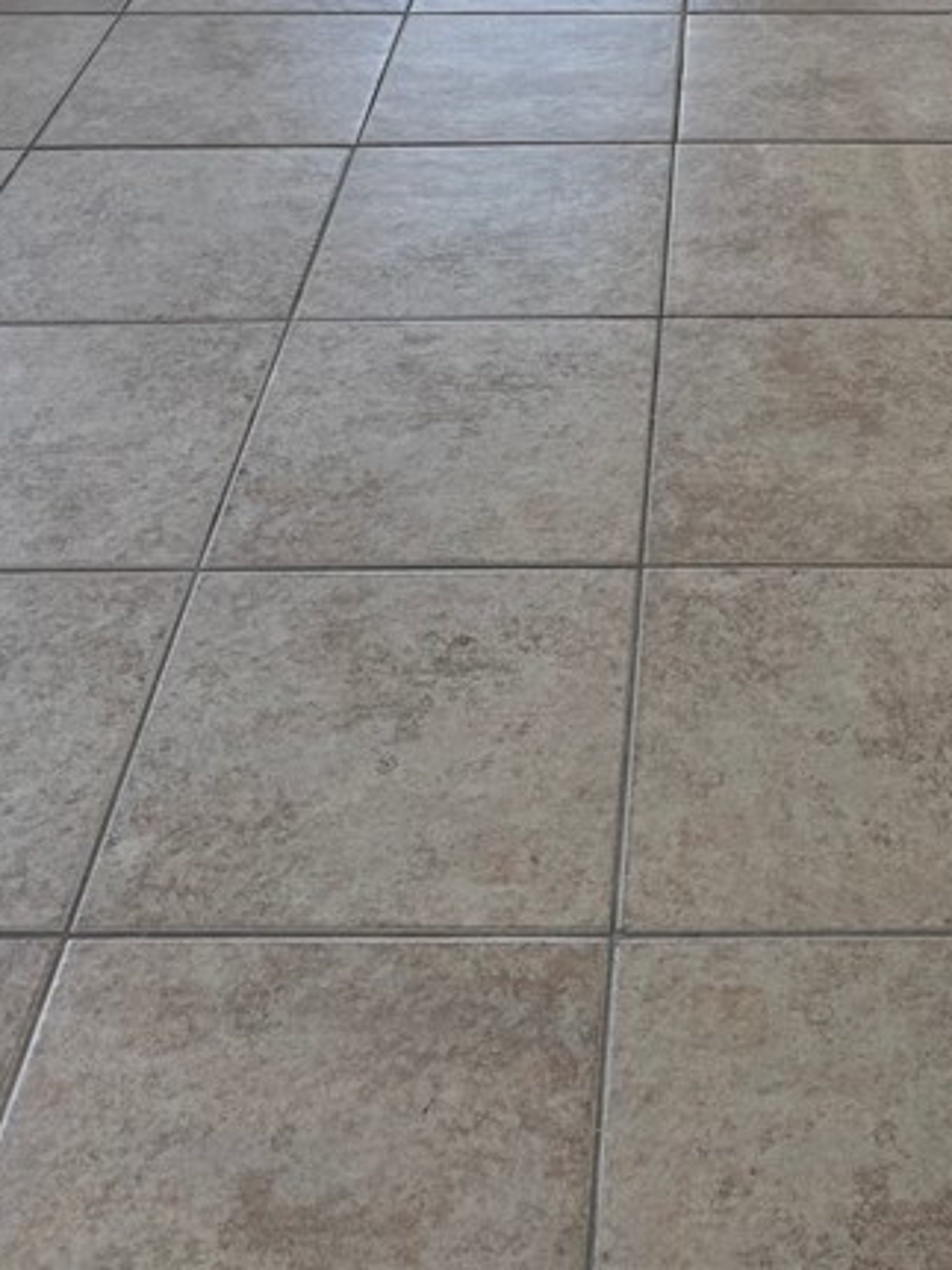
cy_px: -50
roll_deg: -1.1
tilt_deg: -22.3
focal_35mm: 57
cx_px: 784
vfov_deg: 30.9
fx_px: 2091
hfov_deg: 25.1
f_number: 1.78
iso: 80
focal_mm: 6.76
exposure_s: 1/275
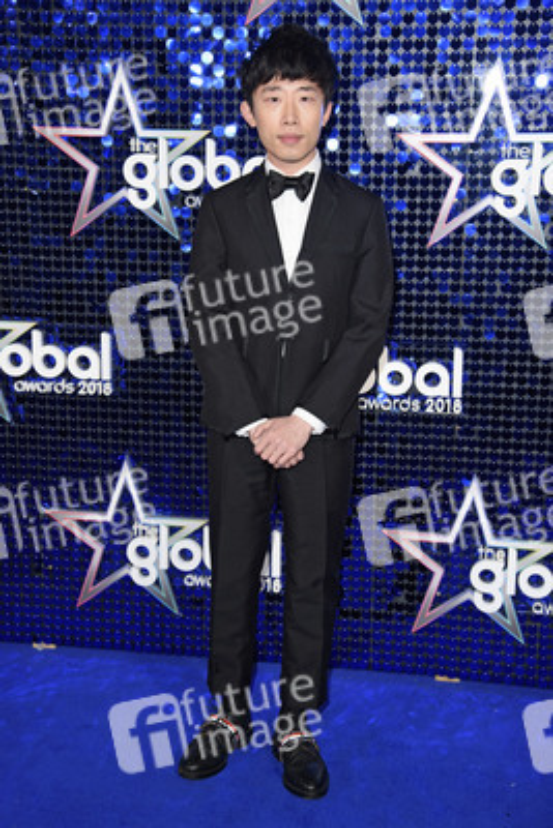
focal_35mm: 52
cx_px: 276
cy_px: 414
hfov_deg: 26.0
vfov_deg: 38.2
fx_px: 1197
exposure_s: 1/250
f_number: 5.6
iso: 800
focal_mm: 52
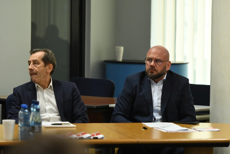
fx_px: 1342
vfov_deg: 6.5
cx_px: 115
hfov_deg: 9.8
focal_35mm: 210
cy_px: 77
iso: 4000
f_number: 2.8
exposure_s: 1/640
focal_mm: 140
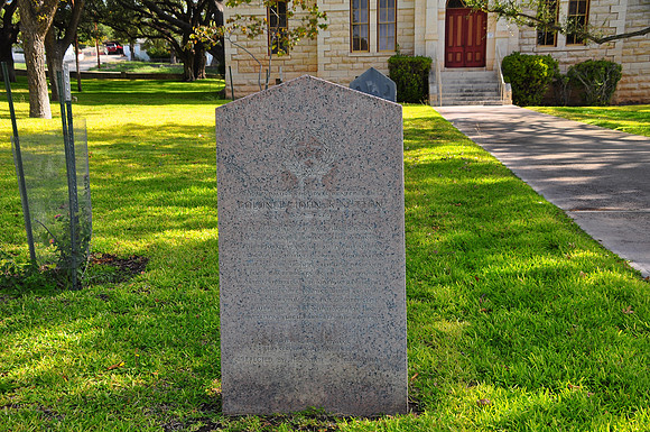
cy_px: 216
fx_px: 703
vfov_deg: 34.1
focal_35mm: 39
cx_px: 325
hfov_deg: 49.6
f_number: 9
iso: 200
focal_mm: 26
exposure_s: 1/160
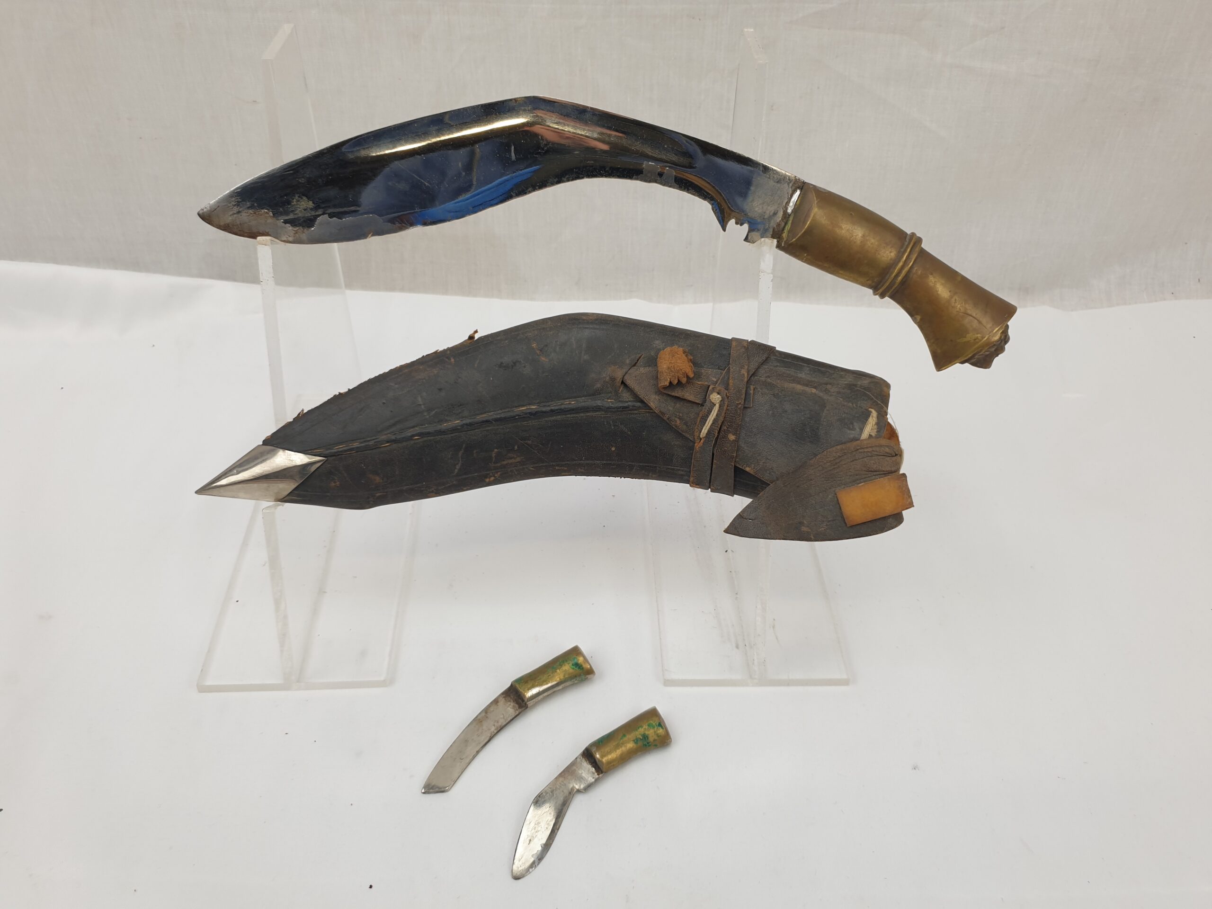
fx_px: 910
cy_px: 454
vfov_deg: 53.1
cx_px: 606
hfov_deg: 67.3
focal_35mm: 26
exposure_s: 1/146
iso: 50
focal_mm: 4.3
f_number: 1.5
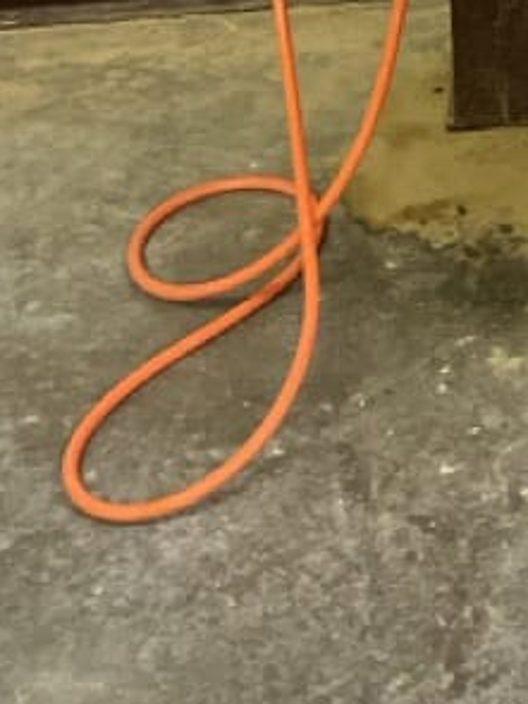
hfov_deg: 11.8
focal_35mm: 113
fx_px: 2300
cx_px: 1027
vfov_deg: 14.3
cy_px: -730
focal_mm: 5.1
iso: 200
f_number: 1.6
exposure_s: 1/60
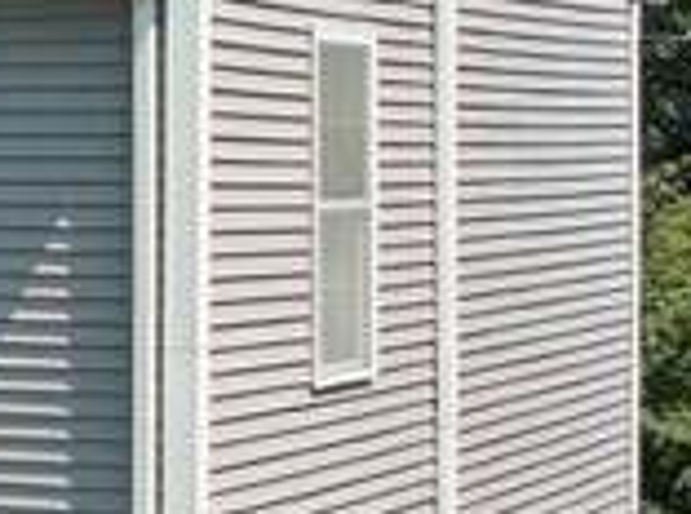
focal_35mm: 158
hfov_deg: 10.0
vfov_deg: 9.0
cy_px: 877
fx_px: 3144
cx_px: -1267
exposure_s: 1/320
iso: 100
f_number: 5.6
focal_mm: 12.29
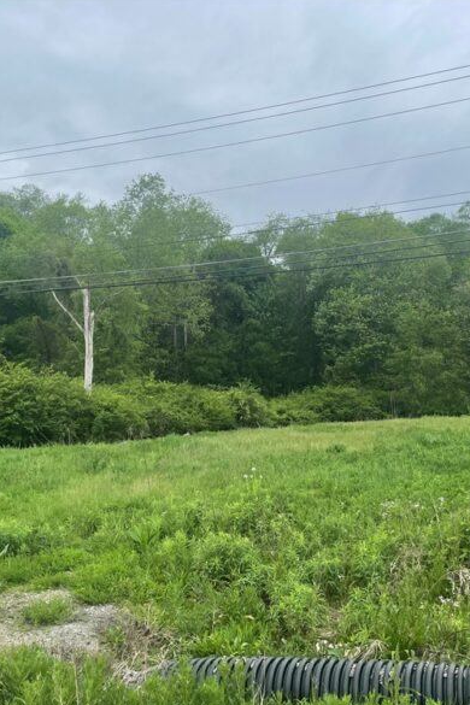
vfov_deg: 51.9
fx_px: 725
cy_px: 358
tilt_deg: +6.6
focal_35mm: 37
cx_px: 248
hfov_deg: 35.9
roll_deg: -1.1
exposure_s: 1/1401
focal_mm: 4.2
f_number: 1.6
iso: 32
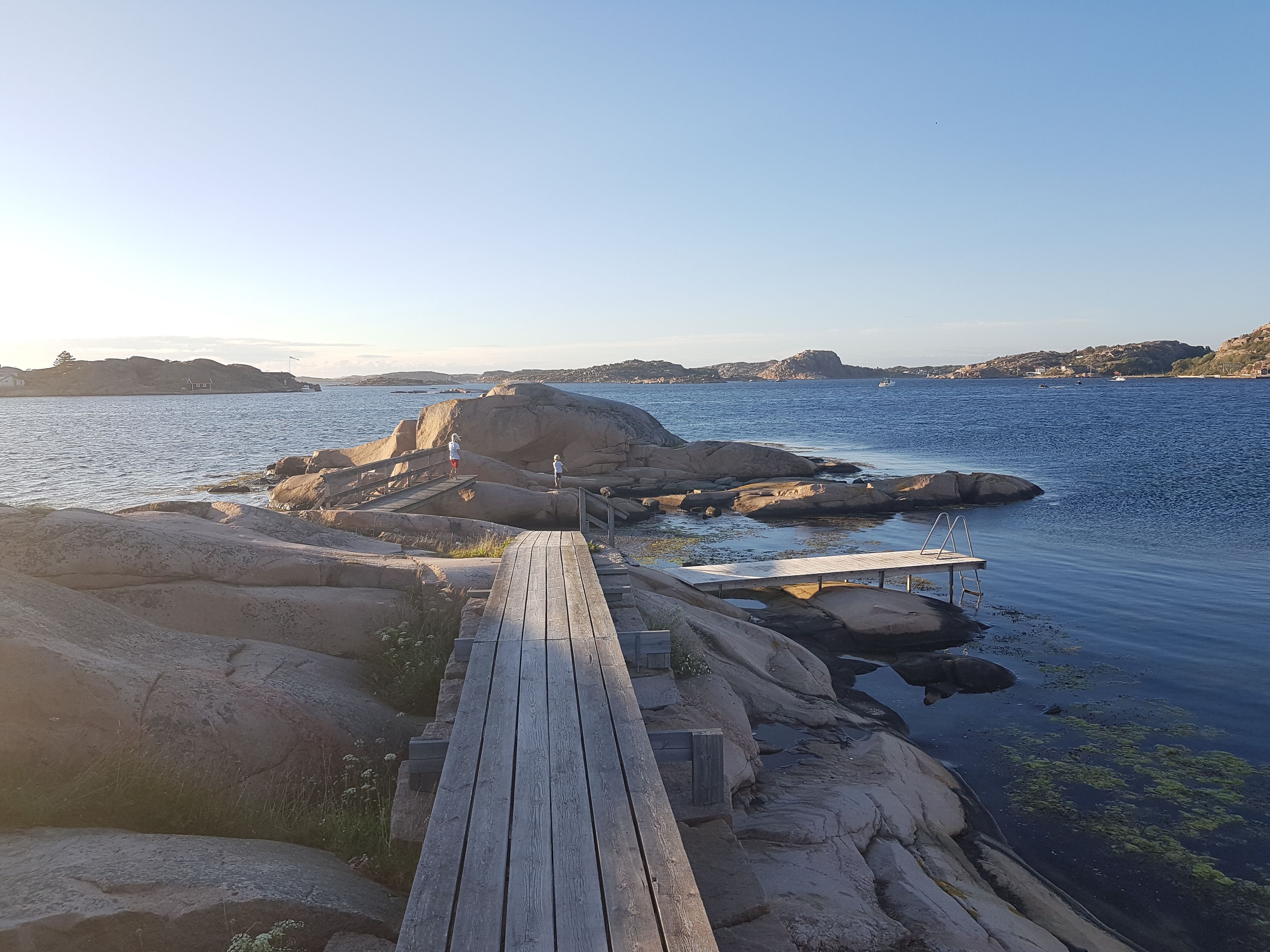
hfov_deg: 67.3
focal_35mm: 26
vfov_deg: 53.1
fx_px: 954
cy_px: 476
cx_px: 635
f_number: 1.7
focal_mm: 4.2
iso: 50
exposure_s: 1/962
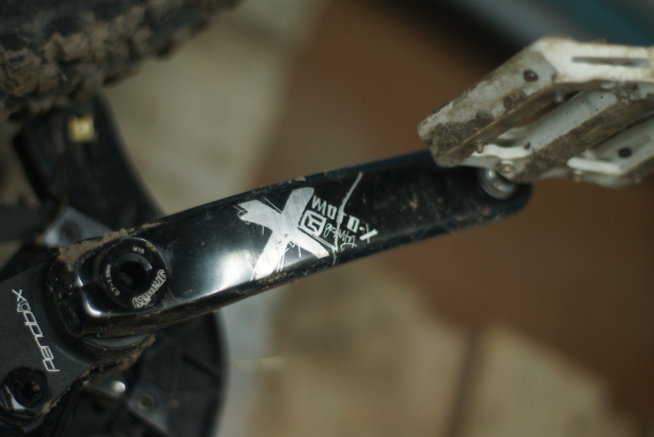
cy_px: 218
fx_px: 1363
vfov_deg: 18.2
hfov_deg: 27.0
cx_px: 327
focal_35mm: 75
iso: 400
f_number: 1.4
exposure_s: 1/40
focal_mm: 50
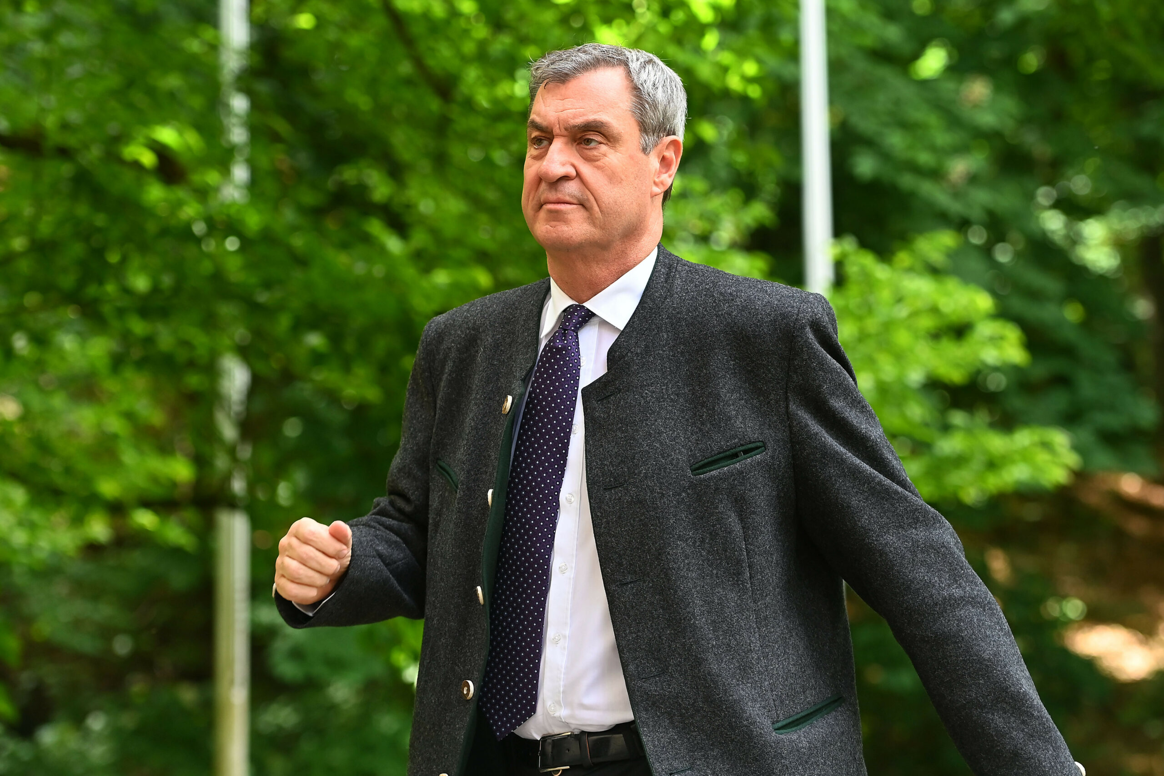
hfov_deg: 20.8
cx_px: 582
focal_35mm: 98
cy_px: 388
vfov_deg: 14.0
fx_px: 3169
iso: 800
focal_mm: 98
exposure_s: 1/640
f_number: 3.5
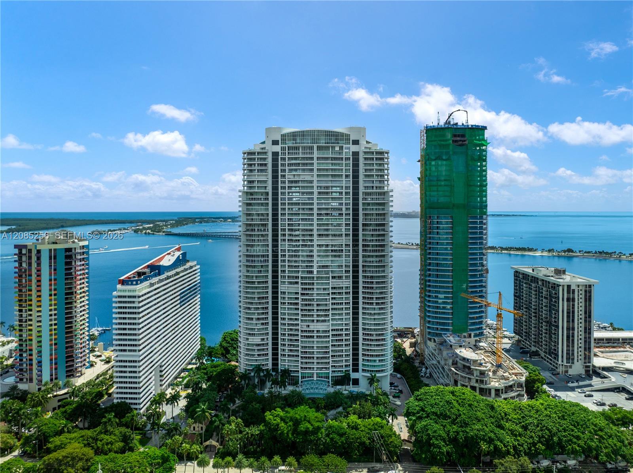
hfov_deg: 71.6
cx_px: 316
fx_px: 438
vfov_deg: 56.7
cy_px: 236
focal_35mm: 24
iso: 150
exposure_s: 1/800
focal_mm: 12.29
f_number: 2.8
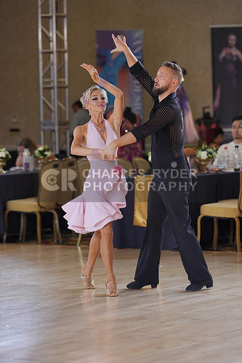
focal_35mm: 138
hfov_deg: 9.9
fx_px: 1391
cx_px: 121
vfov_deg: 14.9
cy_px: 182
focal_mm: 92
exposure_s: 1/500
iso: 640
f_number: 2
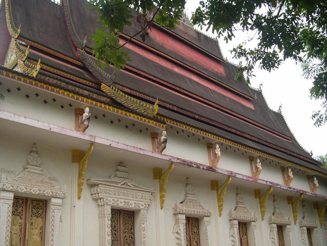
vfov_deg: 37.7
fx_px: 359
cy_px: 123
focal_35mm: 38
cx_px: 164
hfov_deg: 49.0
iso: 100
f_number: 2.8
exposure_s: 1/283
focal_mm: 8
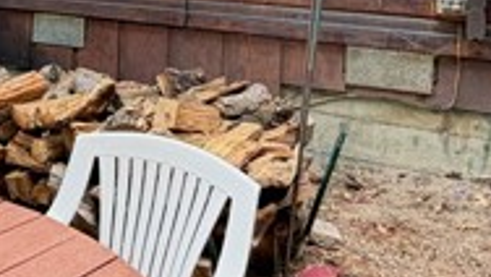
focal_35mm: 52
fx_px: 677
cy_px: -52
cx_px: 76
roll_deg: -2.1
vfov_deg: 21.5
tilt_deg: -0.8
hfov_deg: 37.9
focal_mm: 2.22
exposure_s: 1/121
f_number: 2.2
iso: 200
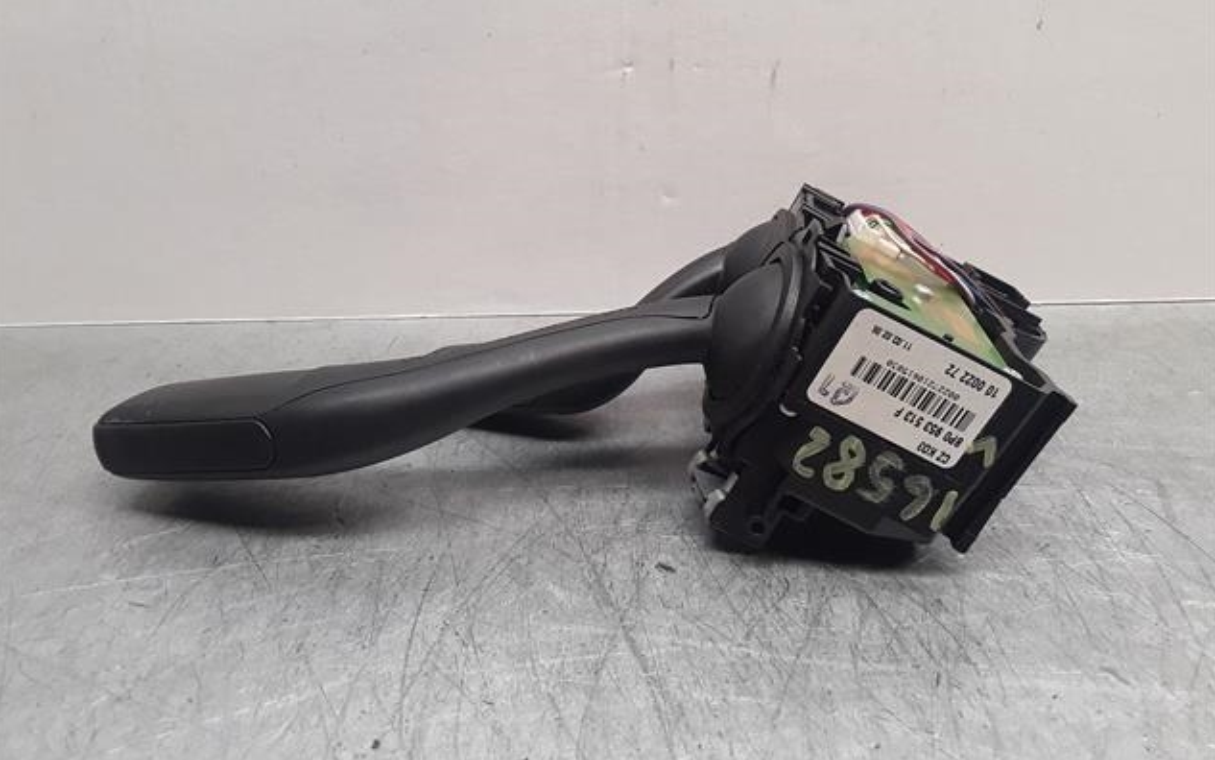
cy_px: 349
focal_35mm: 30
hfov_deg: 62.9
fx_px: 994
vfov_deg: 41.8
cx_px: 605
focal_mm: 2.91
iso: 50
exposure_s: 1/50
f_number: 1.9
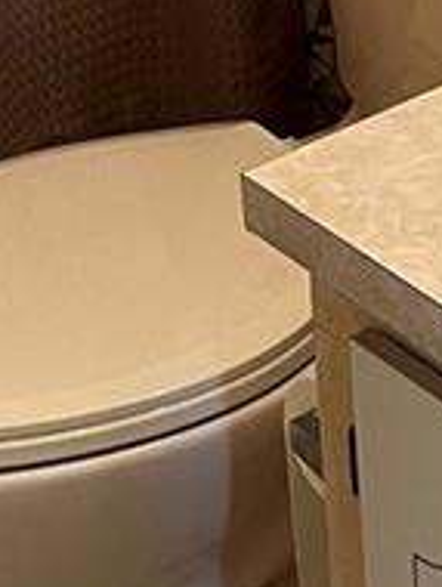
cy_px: -436
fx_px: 2786
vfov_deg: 11.3
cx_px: 637
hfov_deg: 8.9
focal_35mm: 164
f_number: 1.6
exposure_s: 1/60
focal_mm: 5.1
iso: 160
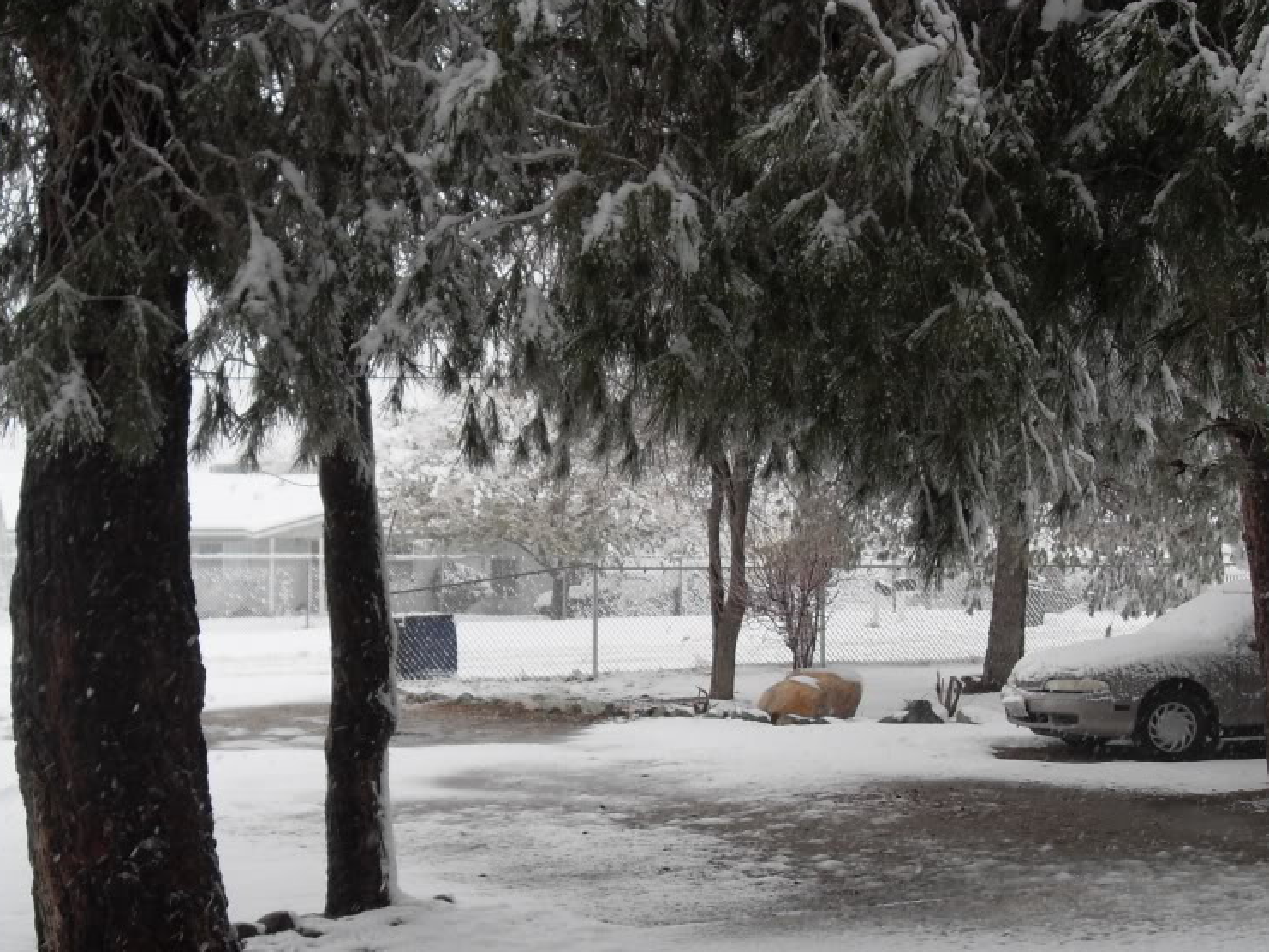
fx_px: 1723
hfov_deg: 40.4
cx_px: 608
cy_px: 582
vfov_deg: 30.8
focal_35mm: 47
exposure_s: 1/250
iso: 80
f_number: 2.8
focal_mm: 6.3
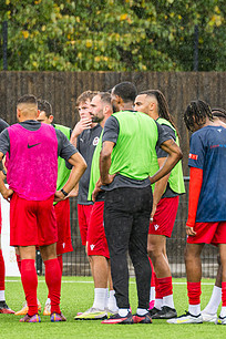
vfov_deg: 3.1
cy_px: 230
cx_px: 112
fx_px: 6243
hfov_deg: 2.1
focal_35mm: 663
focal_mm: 190
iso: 200
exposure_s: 1/400
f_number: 2.8
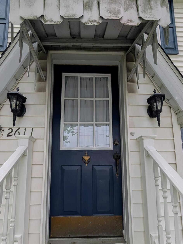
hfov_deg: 68.7
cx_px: 90
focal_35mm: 19
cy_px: 153
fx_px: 134
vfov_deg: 83.0
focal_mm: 2.02
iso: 63
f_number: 1.7
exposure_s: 1/813
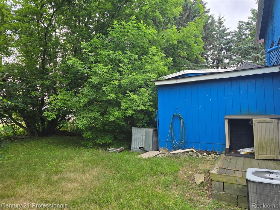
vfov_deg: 58.9
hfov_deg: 73.9
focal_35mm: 23
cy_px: 105
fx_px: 186
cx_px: 140
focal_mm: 6.3
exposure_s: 1/180
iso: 50
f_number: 1.7
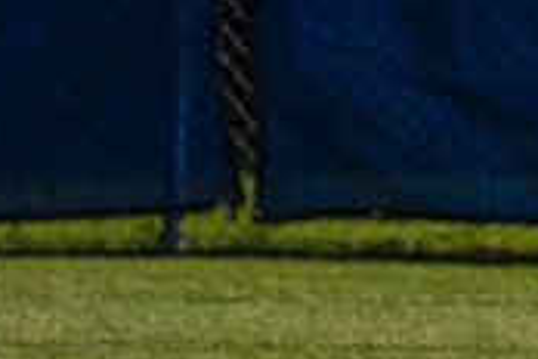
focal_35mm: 665
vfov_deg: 2.1
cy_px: 150
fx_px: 9937
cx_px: 829
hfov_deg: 3.1
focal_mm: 200
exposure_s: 1/2000
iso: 320
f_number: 5.6
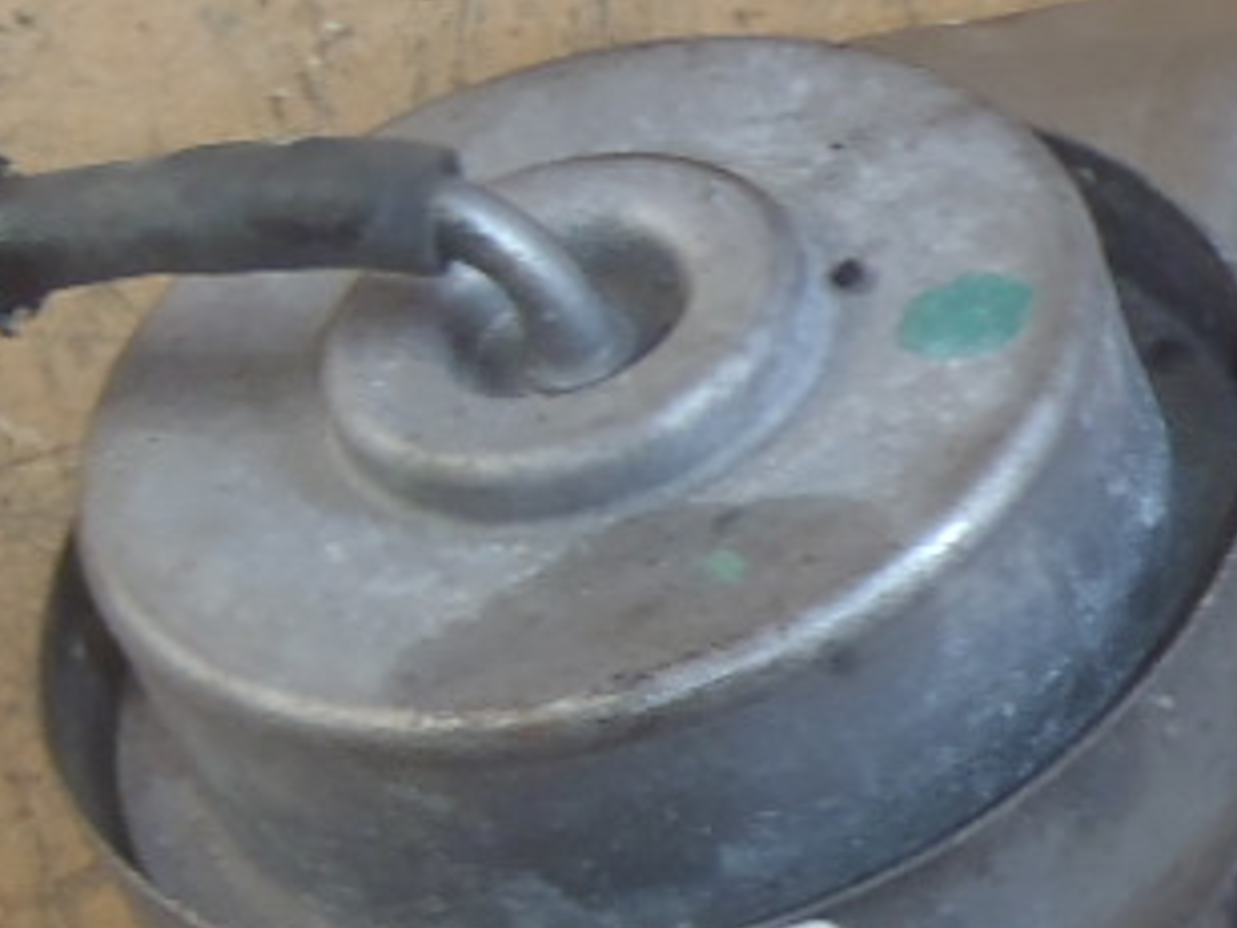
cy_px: 1081
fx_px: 5646
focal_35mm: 158
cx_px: 2189
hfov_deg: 11.6
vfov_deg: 9.3
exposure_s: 1/40
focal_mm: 6.83
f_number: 4.6
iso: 100
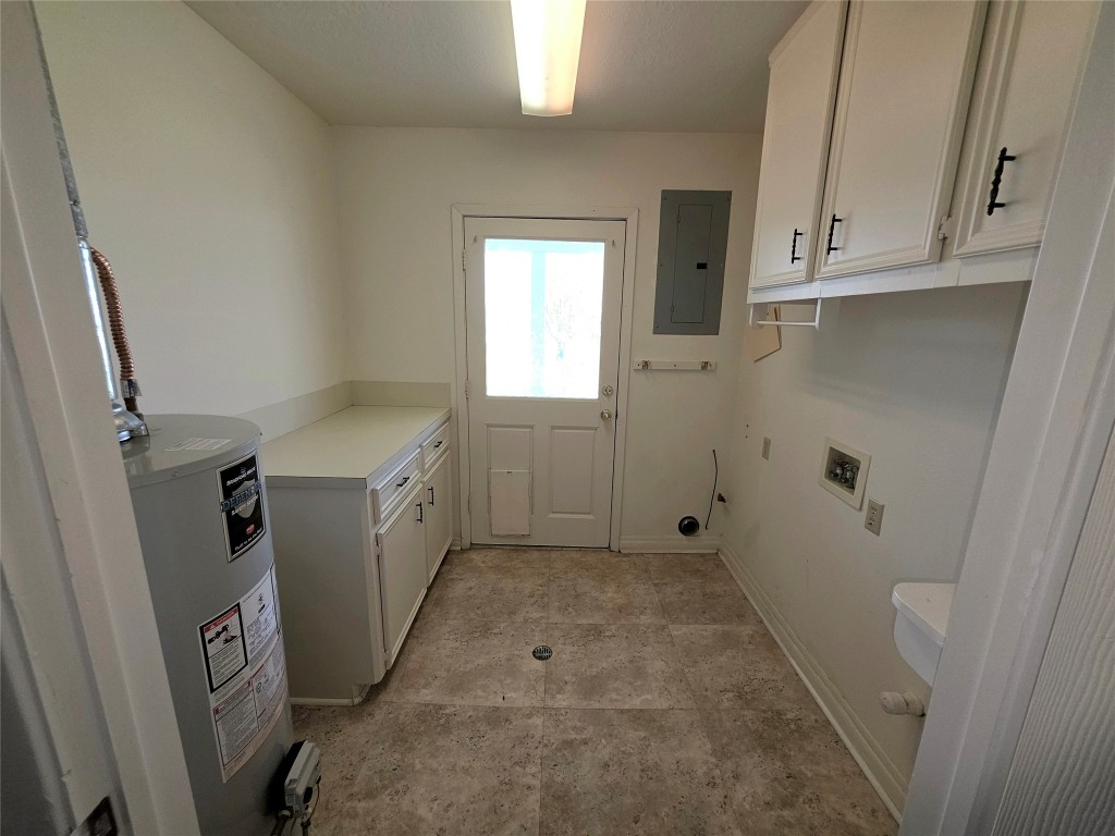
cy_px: 418
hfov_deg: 106.2
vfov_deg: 89.9
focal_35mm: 13
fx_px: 419
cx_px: 558
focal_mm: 2.2
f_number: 1.9
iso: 25
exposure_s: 1/60.2
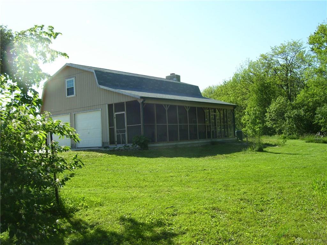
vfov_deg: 38.7
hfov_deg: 50.1
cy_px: 122
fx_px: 350
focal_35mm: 37
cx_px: 164
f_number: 4.8
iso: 80
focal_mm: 6
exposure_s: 1/350
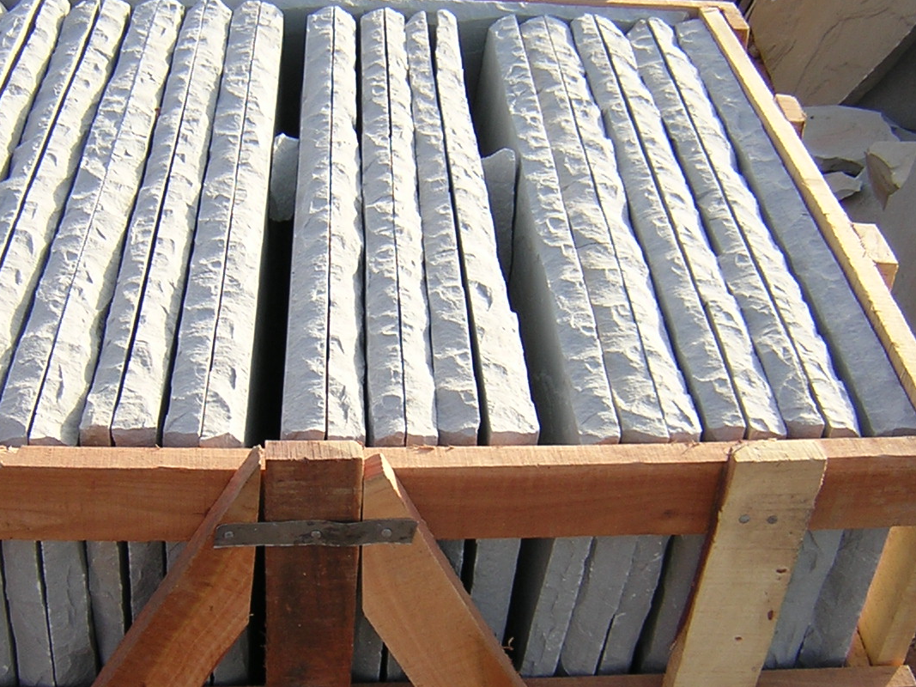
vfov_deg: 27.0
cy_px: 382
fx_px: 1429
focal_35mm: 54
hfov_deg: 35.4
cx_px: 351
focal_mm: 4.7
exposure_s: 1/332
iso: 100
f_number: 2.6
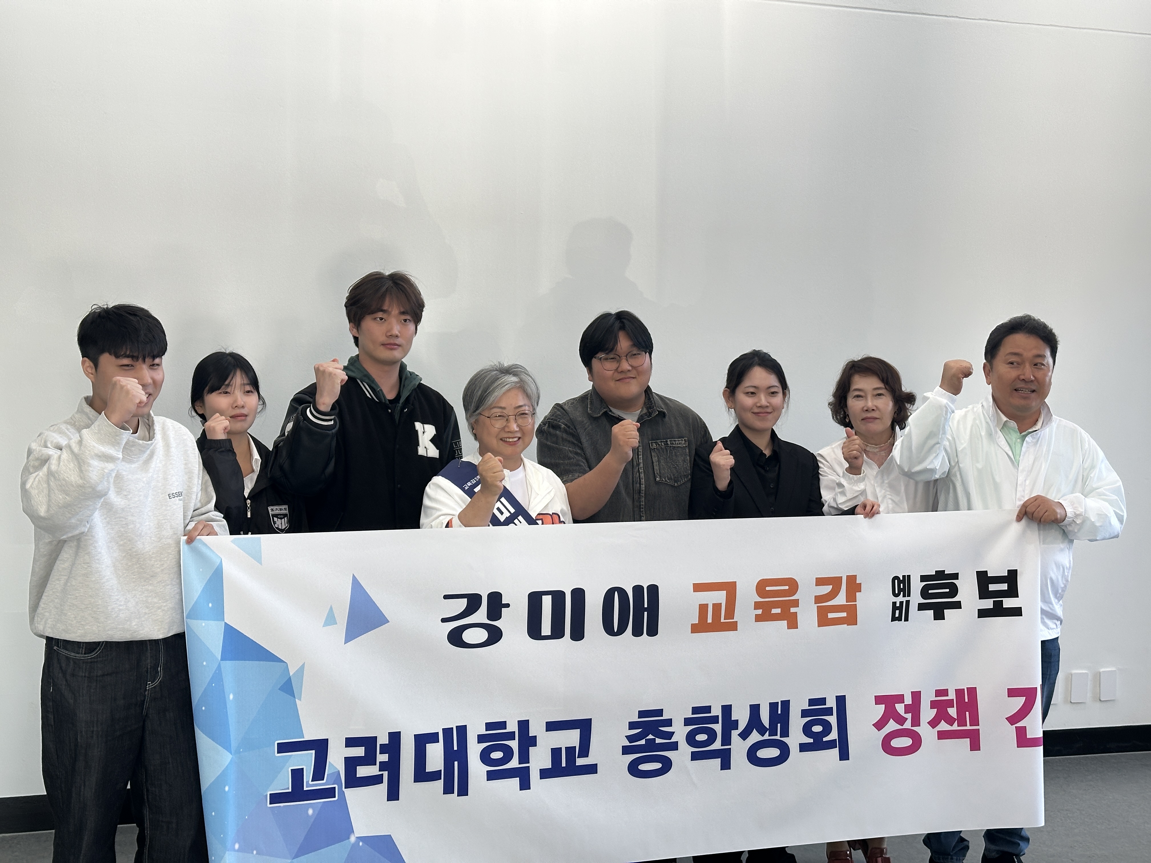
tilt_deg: -1.5
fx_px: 1596
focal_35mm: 48
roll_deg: -1.0
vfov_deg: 30.3
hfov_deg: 39.7
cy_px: 432
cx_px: 576
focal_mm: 6.86
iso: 64
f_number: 1.78
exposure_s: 1/120
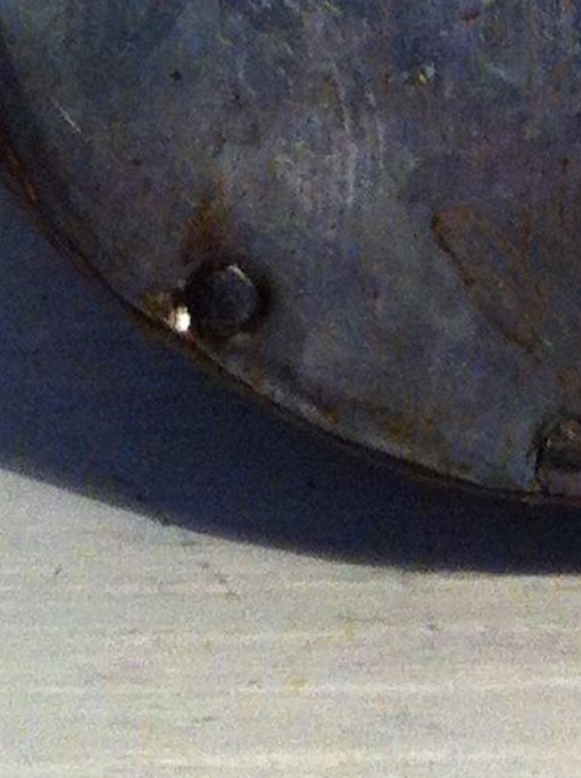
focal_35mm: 185
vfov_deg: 9.7
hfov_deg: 7.9
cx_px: 667
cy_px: -957
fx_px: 4151
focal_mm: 3.85
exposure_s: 1/17
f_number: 2.8
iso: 160
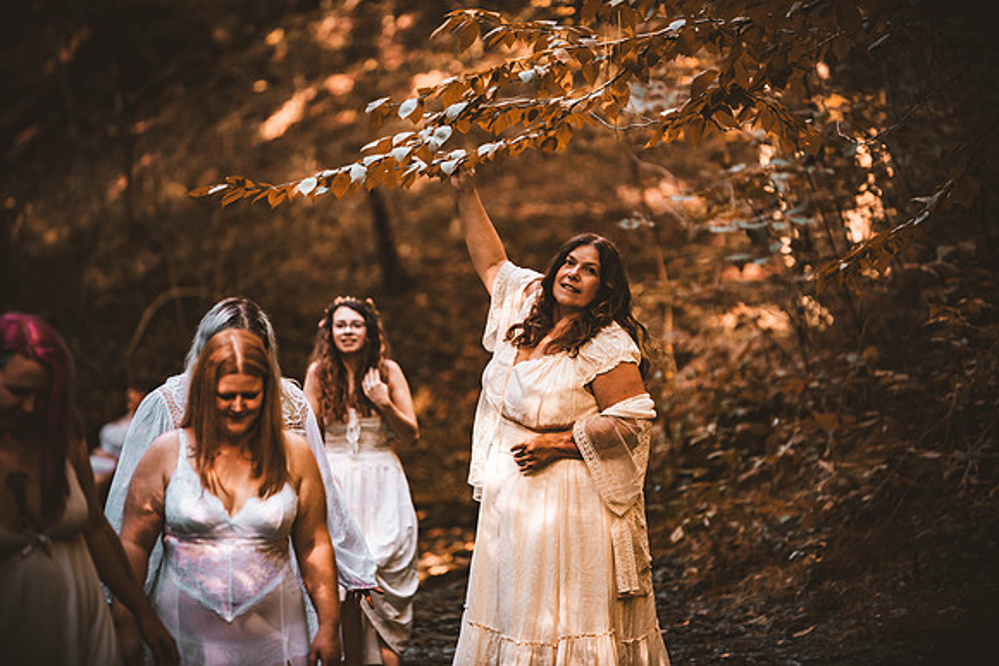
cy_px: 333
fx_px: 5551
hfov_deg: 10.3
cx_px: 500
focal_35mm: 200
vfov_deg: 6.9
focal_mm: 200
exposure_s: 1/400
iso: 1000
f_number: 2.8
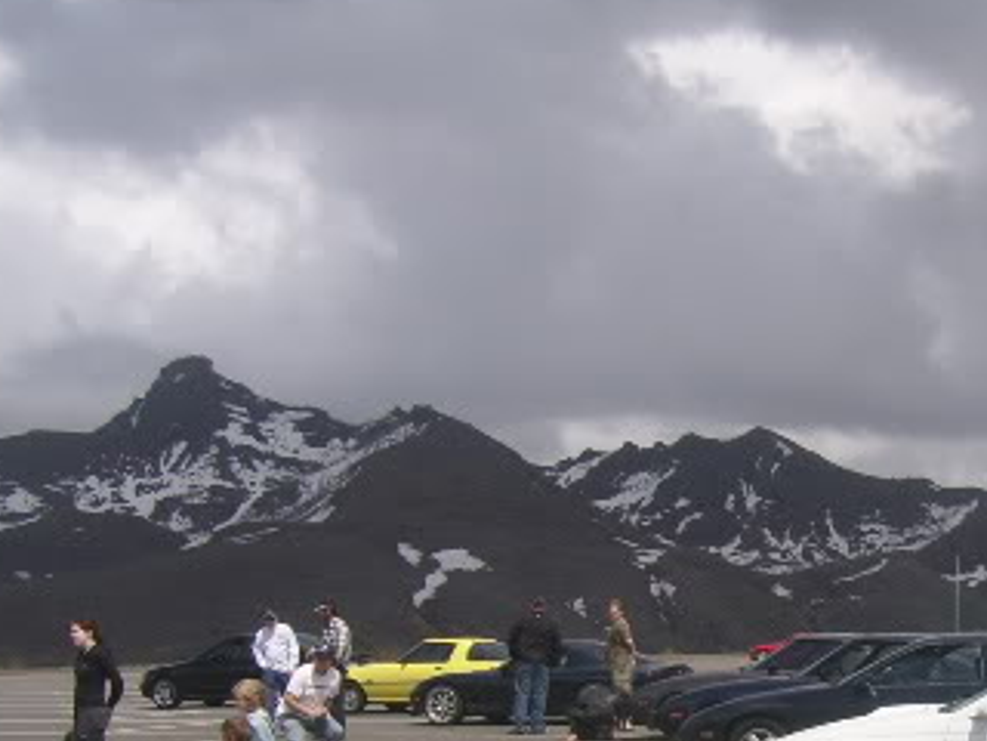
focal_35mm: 70
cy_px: 695
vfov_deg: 20.5
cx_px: 793
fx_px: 1996
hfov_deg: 27.2
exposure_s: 1/594
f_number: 5.8
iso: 50
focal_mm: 5.95
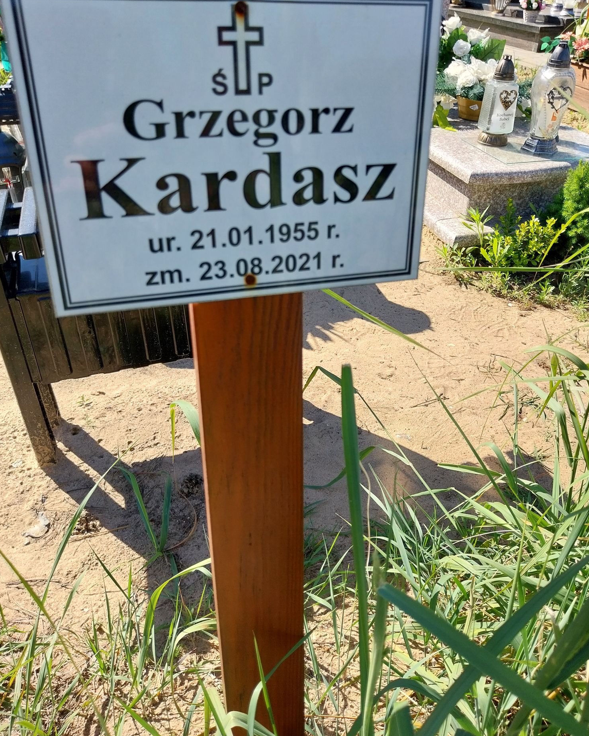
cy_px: 332
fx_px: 610
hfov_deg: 51.5
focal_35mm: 28
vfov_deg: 62.1
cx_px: 301
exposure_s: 1/456
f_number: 1.8
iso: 25
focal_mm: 4
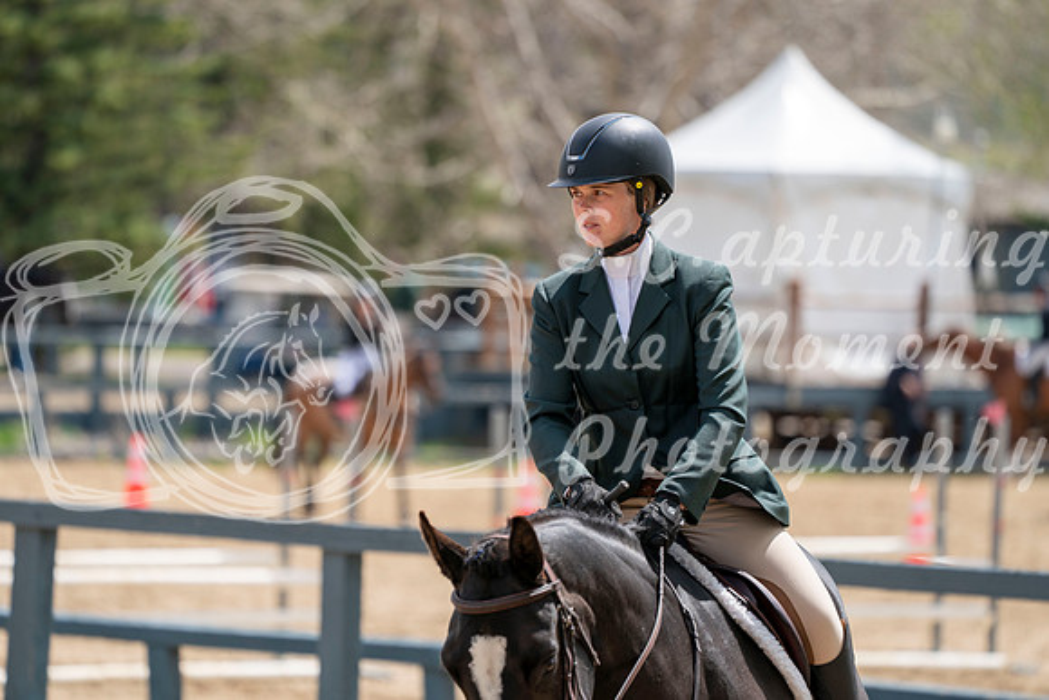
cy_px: 350
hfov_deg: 6.7
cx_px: 524
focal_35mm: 306
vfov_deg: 4.5
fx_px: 8918
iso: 100
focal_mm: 306
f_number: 5.6
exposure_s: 1/320
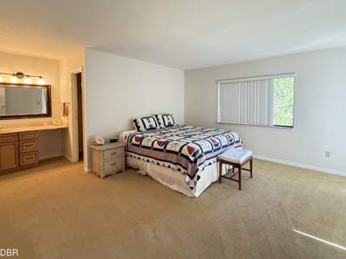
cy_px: 109
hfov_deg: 91.0
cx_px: 180
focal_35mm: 17
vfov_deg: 74.2
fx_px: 170
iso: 250
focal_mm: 2.22
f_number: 2.2
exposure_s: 1/60
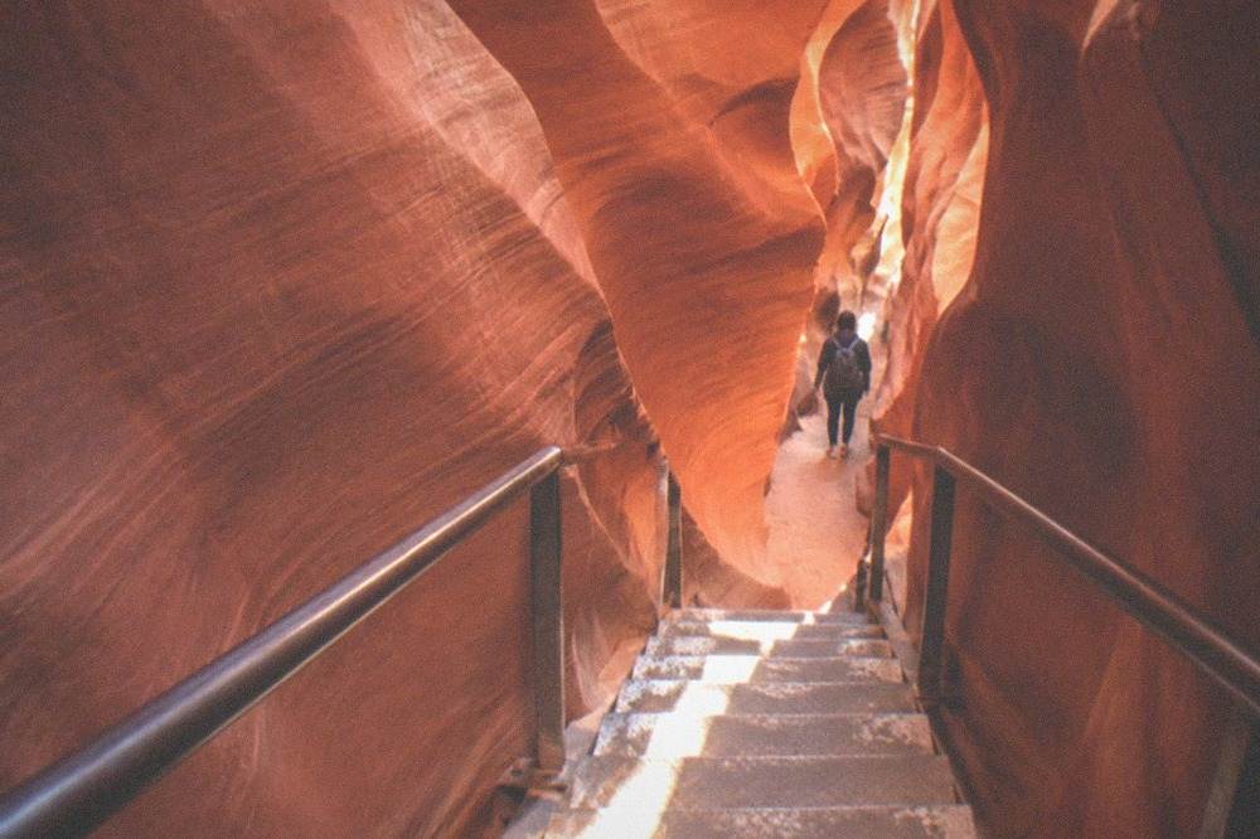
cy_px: 420
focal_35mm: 49
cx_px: 630
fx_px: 1714
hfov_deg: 40.4
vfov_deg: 27.5
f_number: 11
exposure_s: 1/100
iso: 200
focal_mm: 49
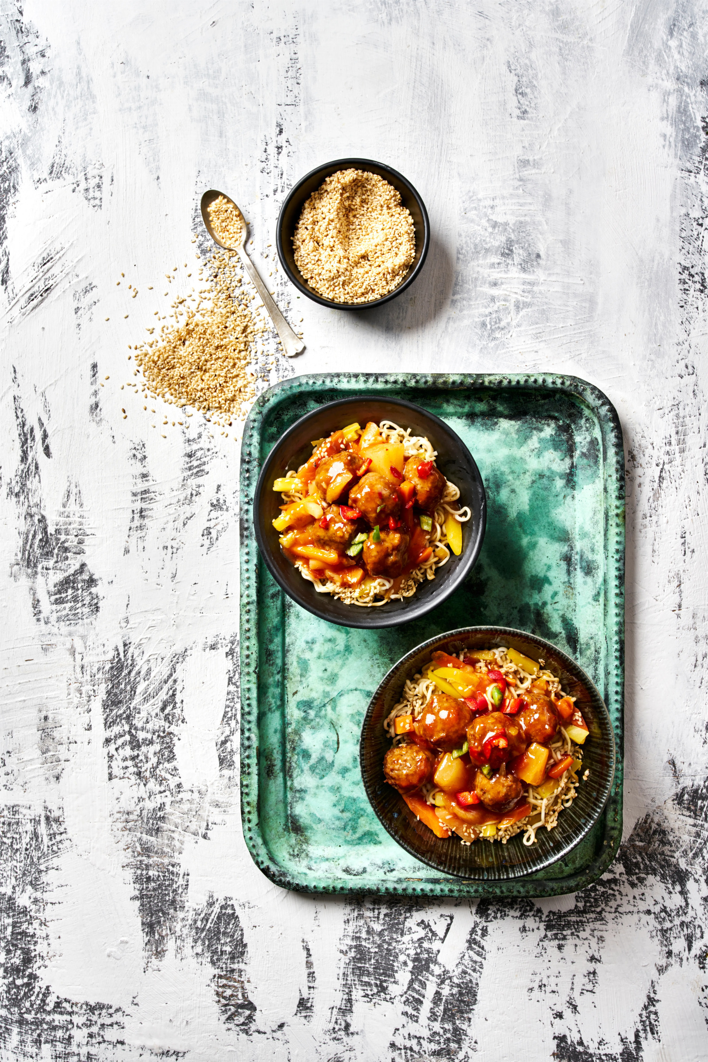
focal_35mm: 35
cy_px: 531
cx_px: 354
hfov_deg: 37.9
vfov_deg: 54.4
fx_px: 1032
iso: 100
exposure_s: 1/125
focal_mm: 35
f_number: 11
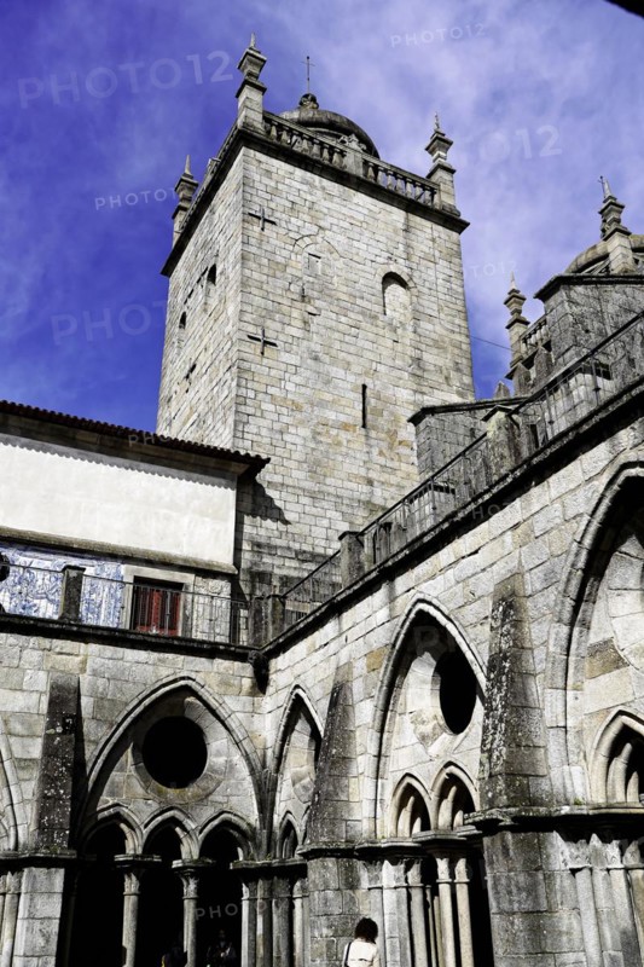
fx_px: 886
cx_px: 322
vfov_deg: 57.2
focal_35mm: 33
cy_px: 484
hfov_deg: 40.0
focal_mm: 33
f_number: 5
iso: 100
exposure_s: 1/1250
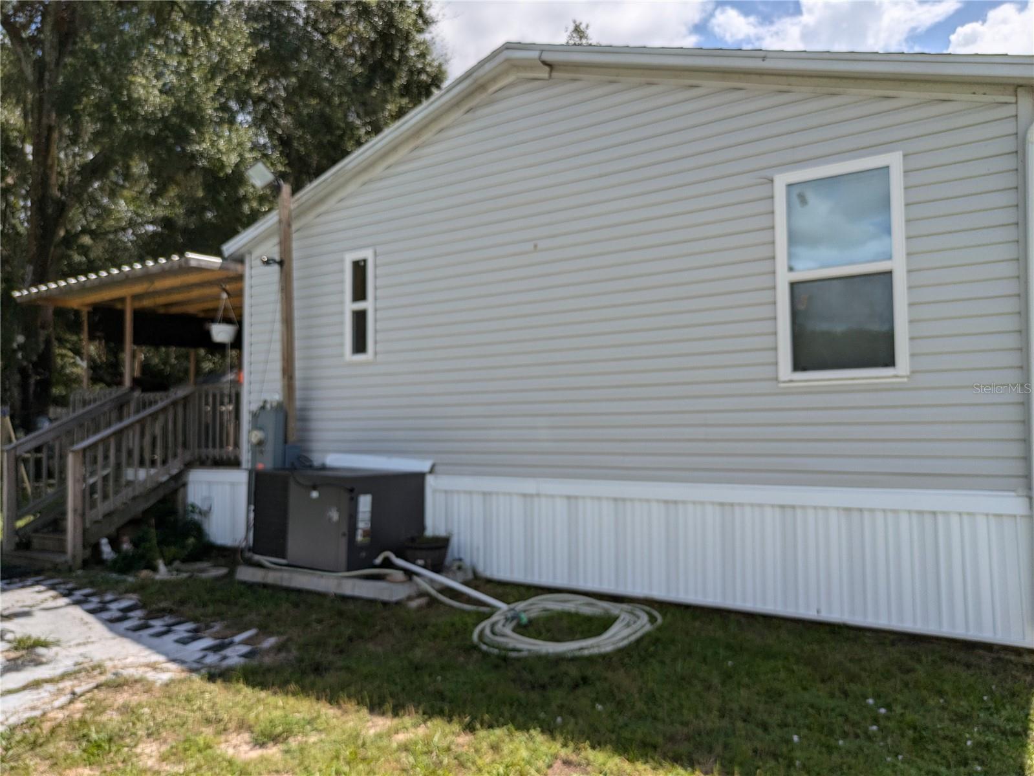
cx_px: 517
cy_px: 388
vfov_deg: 54.9
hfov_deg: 69.4
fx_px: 747
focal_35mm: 25
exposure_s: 1/3559
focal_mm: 5.43
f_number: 1.89
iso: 50
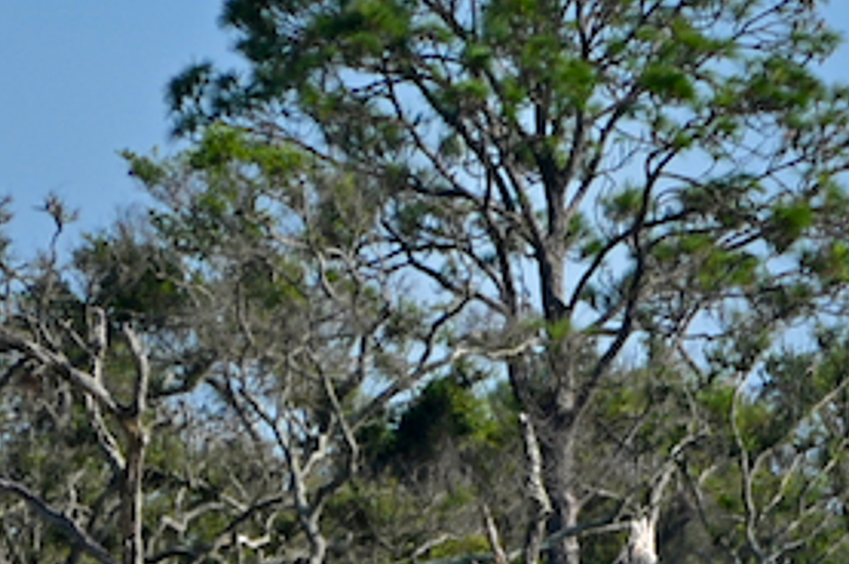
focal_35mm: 1301
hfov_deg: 1.6
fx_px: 30645
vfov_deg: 1.1
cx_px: 1793
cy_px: 812
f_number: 6.3
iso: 100
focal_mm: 200
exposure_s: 1/250
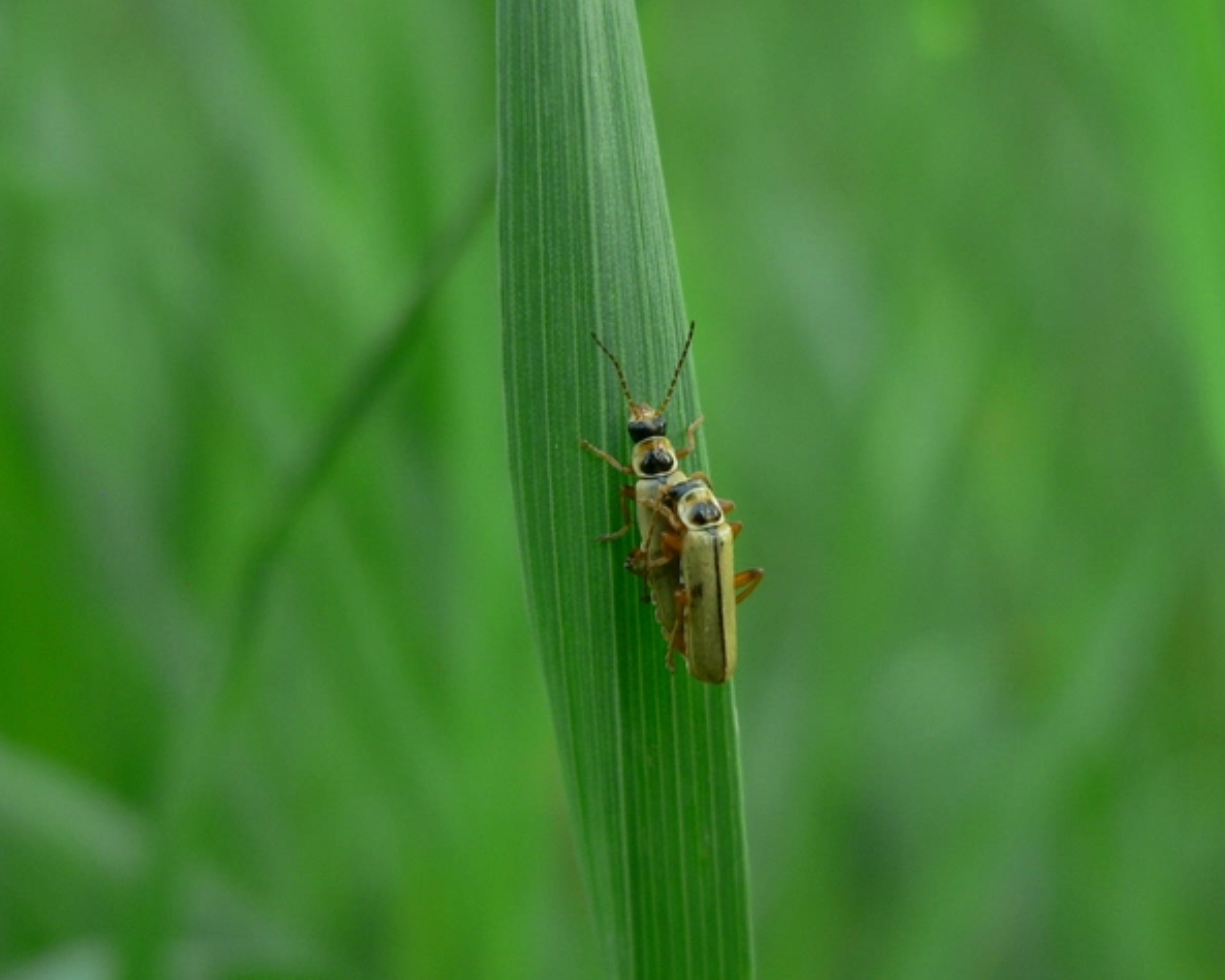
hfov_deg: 24.1
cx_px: 659
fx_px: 2863
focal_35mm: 79
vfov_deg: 19.4
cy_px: 492
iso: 150
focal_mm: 12.4
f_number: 2.8
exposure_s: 1/100
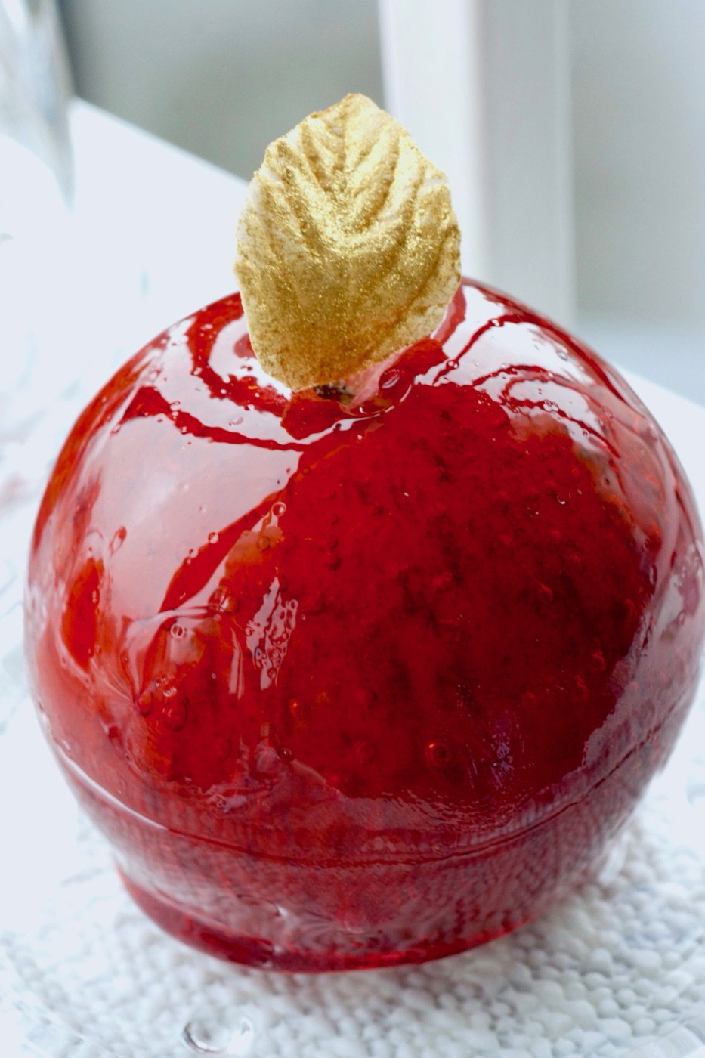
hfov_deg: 18.2
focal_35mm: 75
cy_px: 529
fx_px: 2203
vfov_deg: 27.0
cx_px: 352
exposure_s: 1/30
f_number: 9
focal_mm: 50
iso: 1600
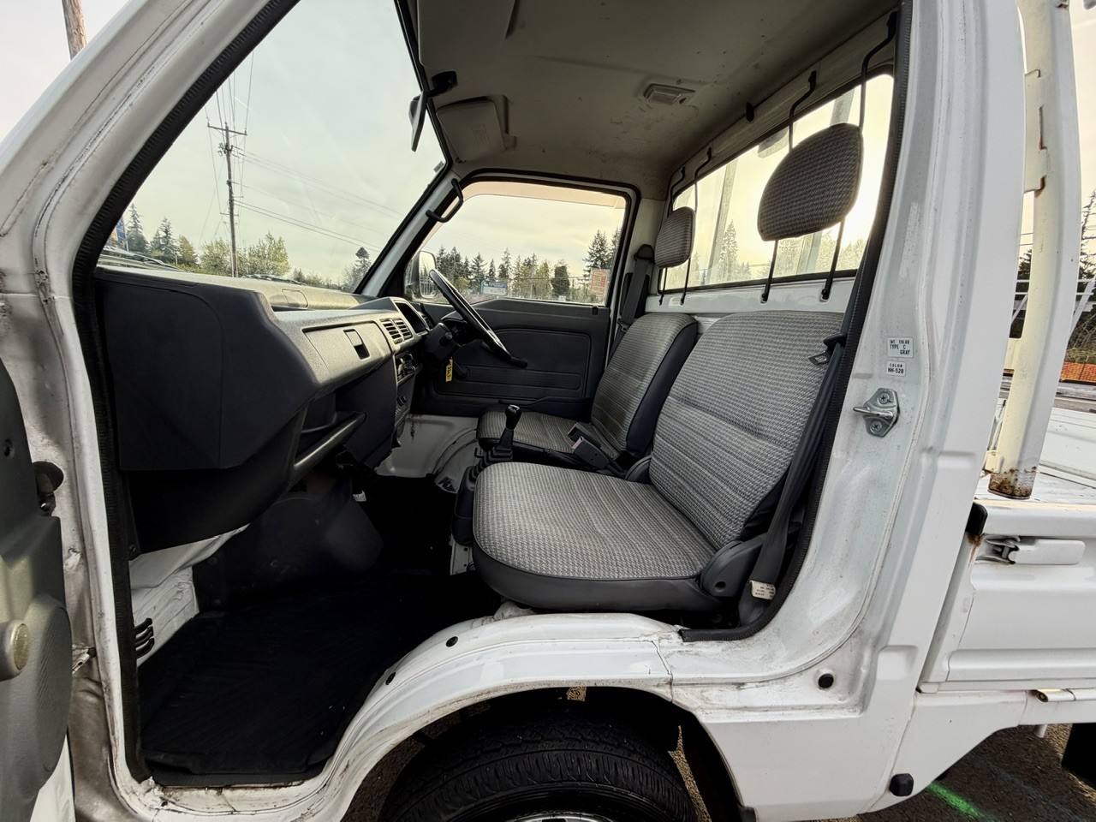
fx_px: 443
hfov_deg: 102.1
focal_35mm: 14
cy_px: 411
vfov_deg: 85.7
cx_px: 548
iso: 40
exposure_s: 1/211
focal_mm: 2.22
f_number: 2.2
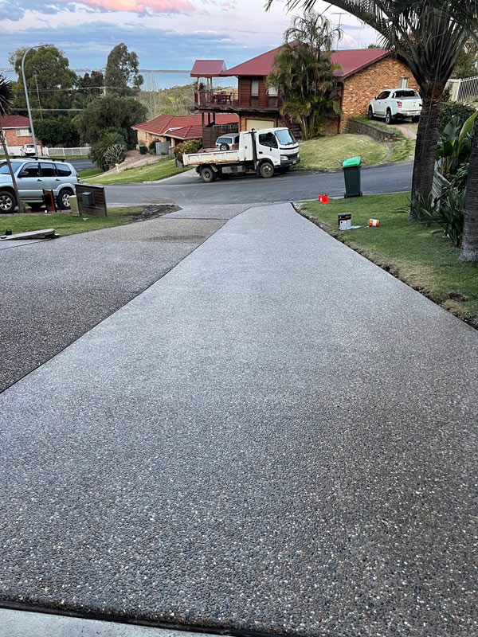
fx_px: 479
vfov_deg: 67.3
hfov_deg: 53.1
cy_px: 318
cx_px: 239
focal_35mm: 26
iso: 125
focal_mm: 5.1
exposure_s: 1/74
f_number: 1.6
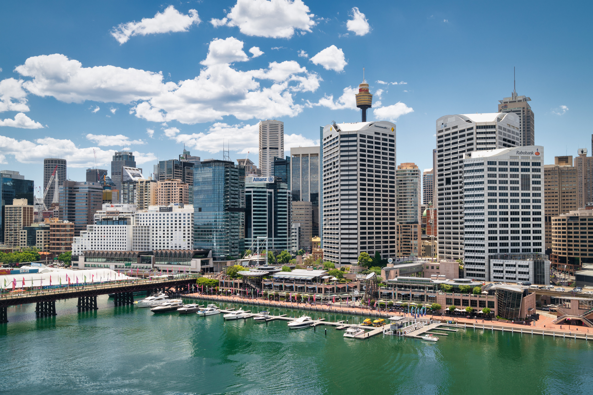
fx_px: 511
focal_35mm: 31
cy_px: 198
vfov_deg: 42.3
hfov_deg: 60.3
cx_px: 296
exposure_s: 1/160
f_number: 8
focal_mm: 31
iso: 100
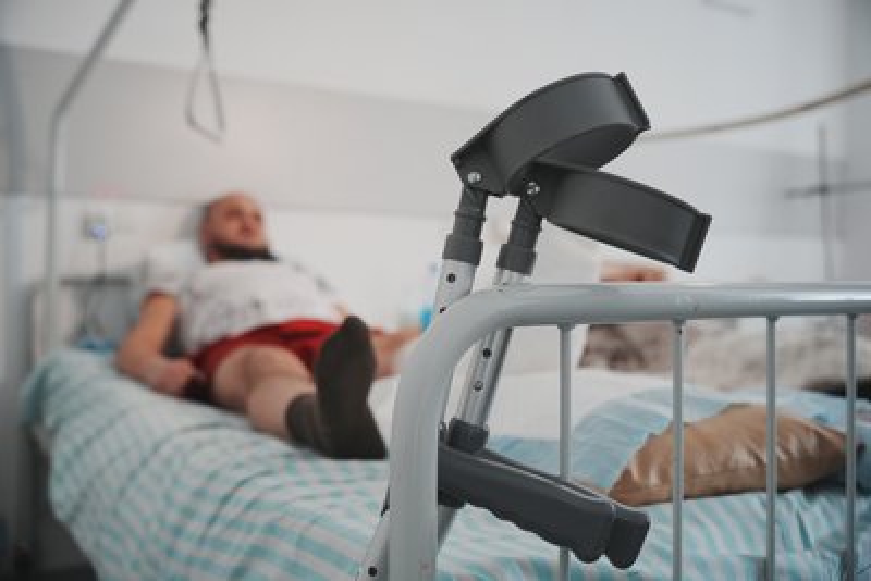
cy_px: 290
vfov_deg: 38.9
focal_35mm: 34
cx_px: 436
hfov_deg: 55.8
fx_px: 823
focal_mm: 34
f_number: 3.2
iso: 1000
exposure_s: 1/125
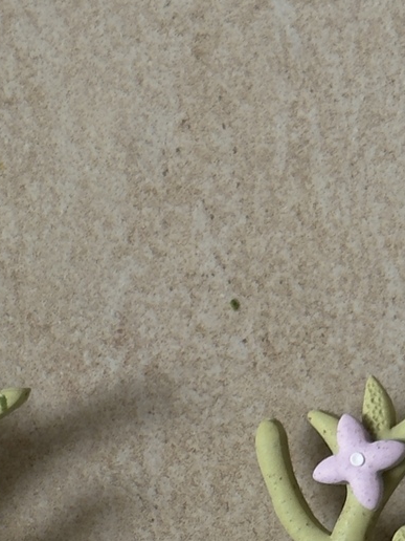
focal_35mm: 186
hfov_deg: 8.0
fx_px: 2902
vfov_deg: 10.5
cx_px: 135
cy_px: 654
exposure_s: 1/67
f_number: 1.78
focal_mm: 6.76
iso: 100
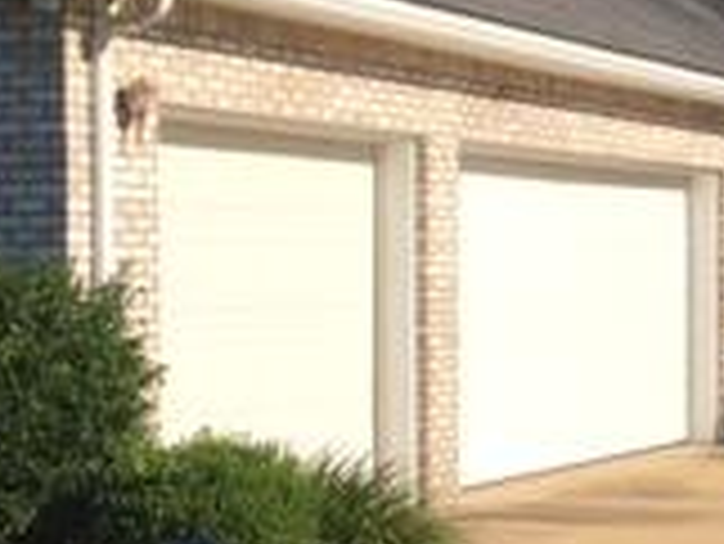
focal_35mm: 115
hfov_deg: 16.2
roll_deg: +0.3
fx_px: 2407
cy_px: 288
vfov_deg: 12.9
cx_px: 935
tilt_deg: +0.0
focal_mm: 4.15
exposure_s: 1/1374
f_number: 2.2
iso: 25
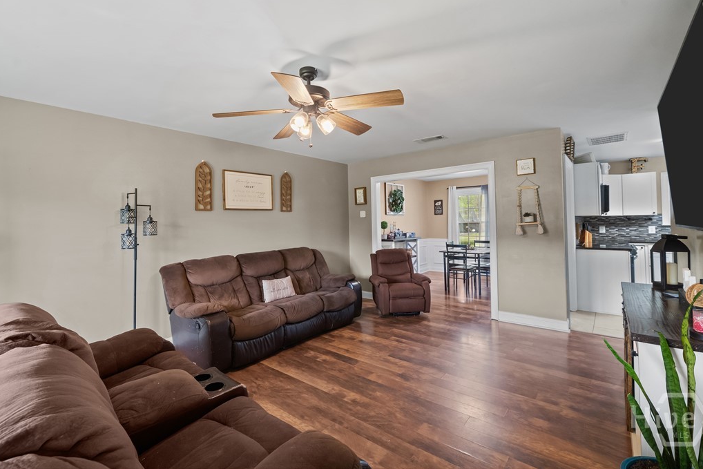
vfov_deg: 73.7
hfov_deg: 96.7
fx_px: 312
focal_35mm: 16
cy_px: 220
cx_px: 345
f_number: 8
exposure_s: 1/30
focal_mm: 15
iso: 10000
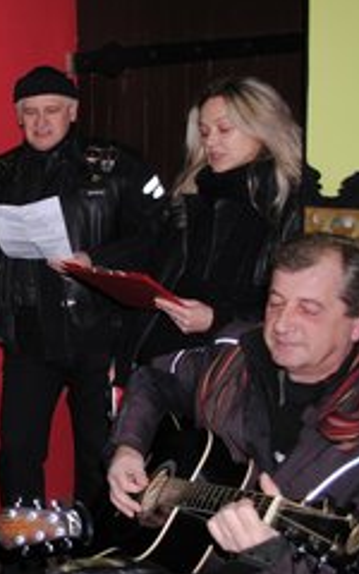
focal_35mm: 51
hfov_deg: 22.6
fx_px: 798
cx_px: -108
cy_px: 292
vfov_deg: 39.6
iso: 100
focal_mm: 20
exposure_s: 1/60
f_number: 3.8
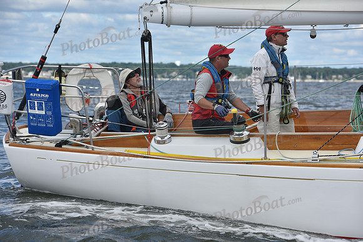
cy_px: 121
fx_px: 1765
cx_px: 182
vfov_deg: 7.9
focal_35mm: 175
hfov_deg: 11.7
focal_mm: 175
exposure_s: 1/800
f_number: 9
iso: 250
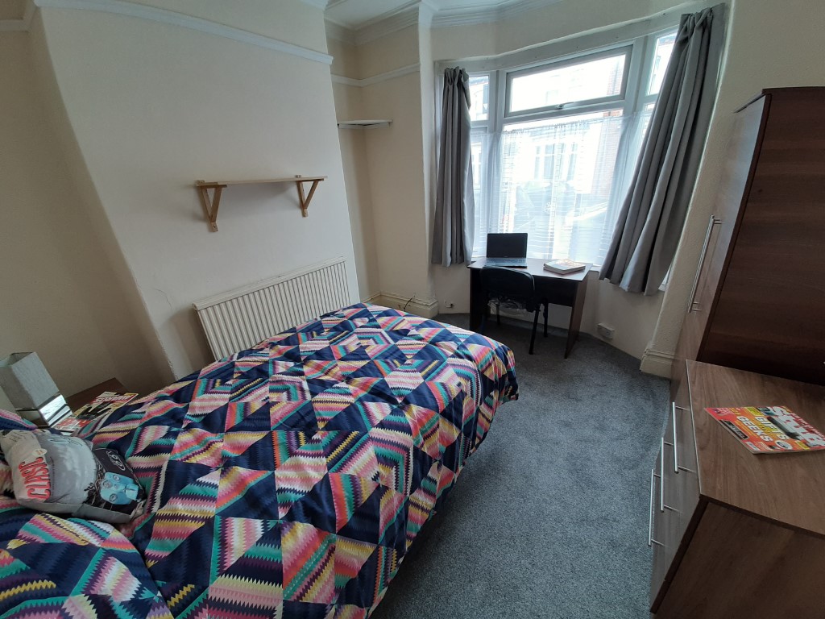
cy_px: 310
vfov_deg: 89.9
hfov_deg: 106.2
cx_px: 412
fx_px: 310
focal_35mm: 13
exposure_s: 1/50
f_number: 2.2
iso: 40
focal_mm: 1.42
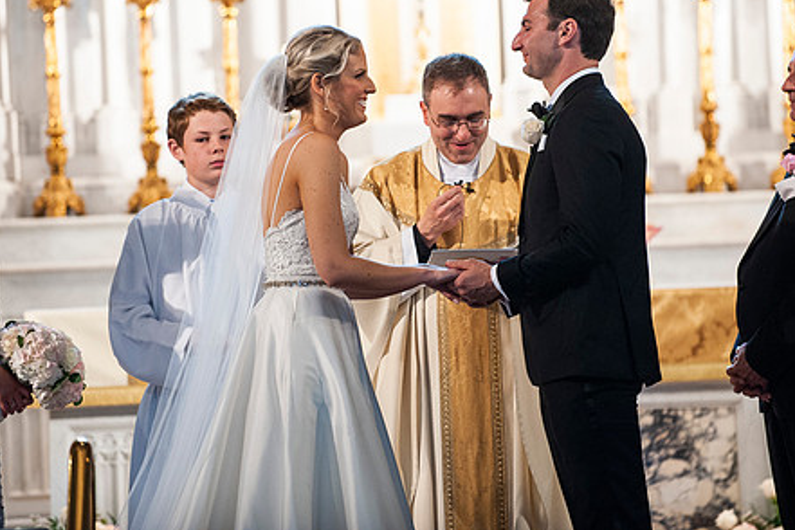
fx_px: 5807
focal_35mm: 263
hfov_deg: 7.8
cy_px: 184
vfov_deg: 5.2
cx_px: 420
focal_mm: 200
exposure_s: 1/100
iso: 1600
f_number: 2.8
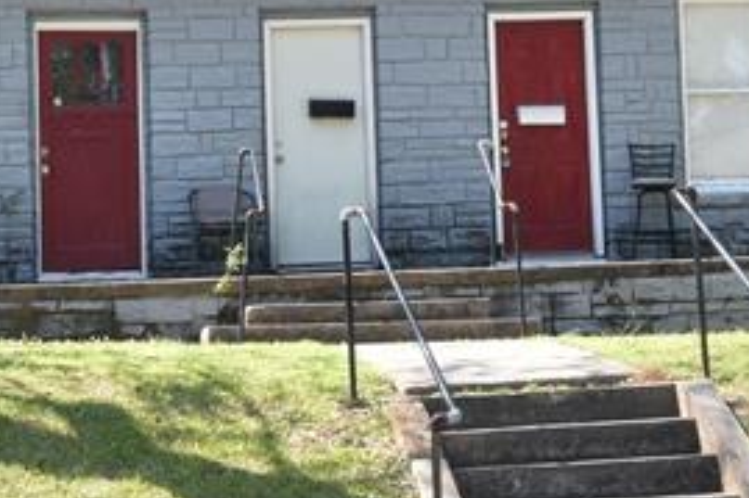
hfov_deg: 18.0
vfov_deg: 12.0
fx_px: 2370
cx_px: 334
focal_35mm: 114
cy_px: 97
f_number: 13
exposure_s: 1/160
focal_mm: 20
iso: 500
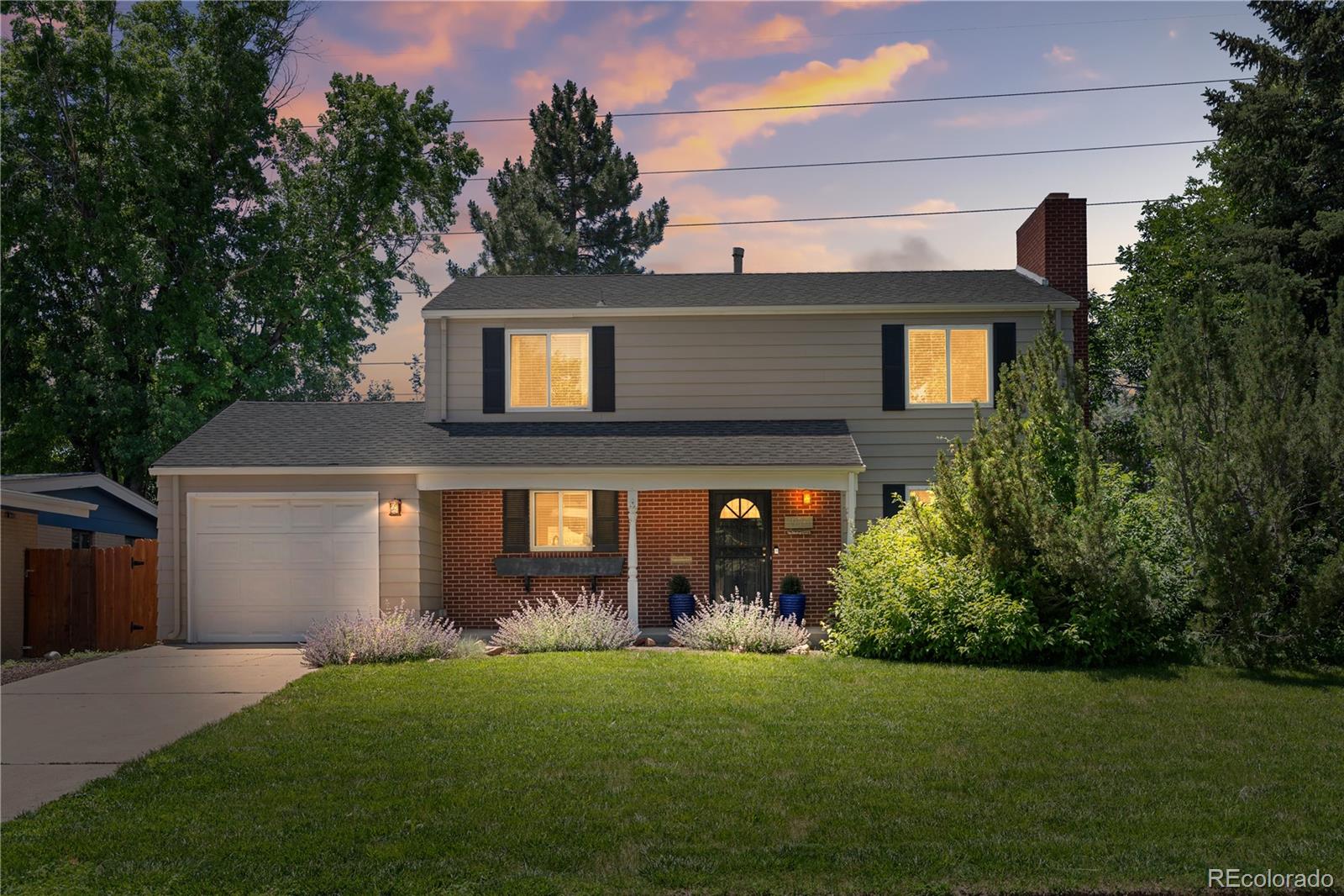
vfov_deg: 42.3
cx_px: 672
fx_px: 1157
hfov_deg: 60.3
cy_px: 448
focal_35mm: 31
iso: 200
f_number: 4
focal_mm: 31
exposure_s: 1/250
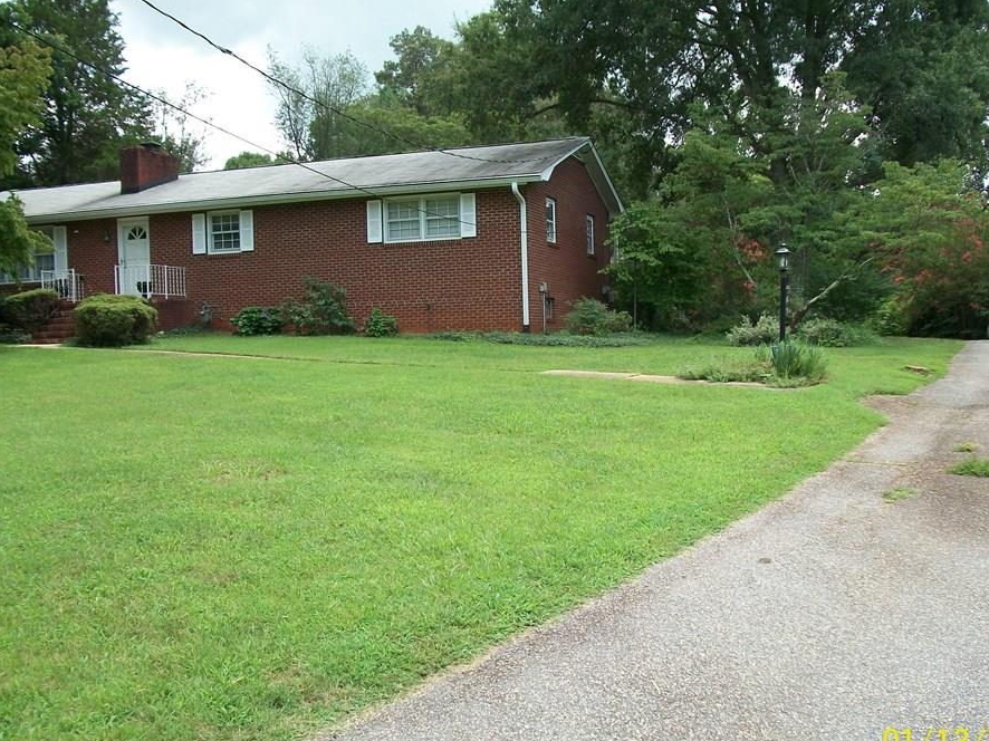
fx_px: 1057
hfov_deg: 50.1
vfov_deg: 38.6
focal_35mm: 37
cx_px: 542
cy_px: 408
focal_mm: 5.7
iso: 80
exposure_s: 1/400
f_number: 2.9
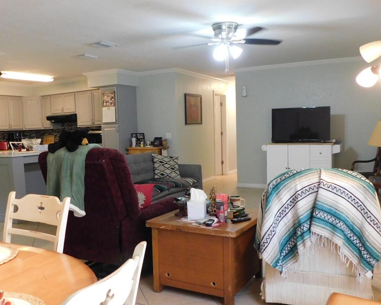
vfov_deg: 43.3
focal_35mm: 34
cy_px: 162
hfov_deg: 52.7
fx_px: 383
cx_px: 165
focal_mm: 4
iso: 400
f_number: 3
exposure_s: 1/30
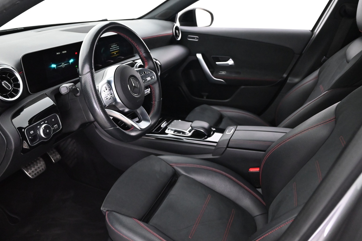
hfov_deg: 65.3
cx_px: 163
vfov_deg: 46.4
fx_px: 282
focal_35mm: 28
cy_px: 127
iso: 7200
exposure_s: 1/60
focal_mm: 24
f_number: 4
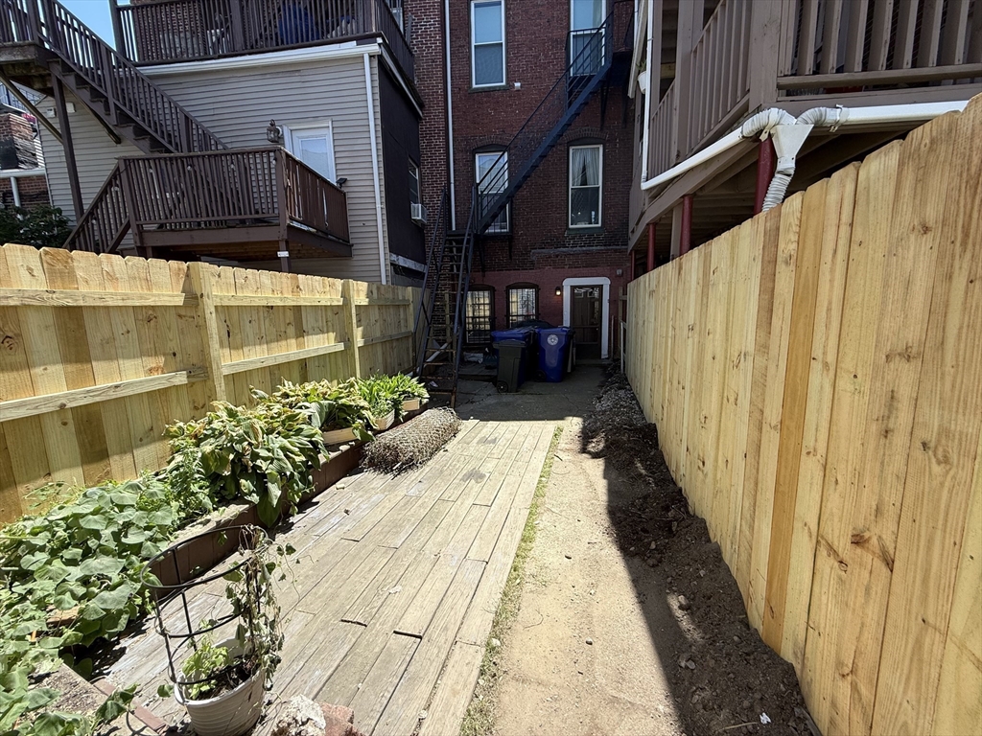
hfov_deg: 102.1
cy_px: 368
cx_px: 491
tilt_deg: -8.6
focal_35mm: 14
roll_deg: +1.9
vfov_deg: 85.7
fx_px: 397
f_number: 2.2
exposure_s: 1/742
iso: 50
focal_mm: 2.22
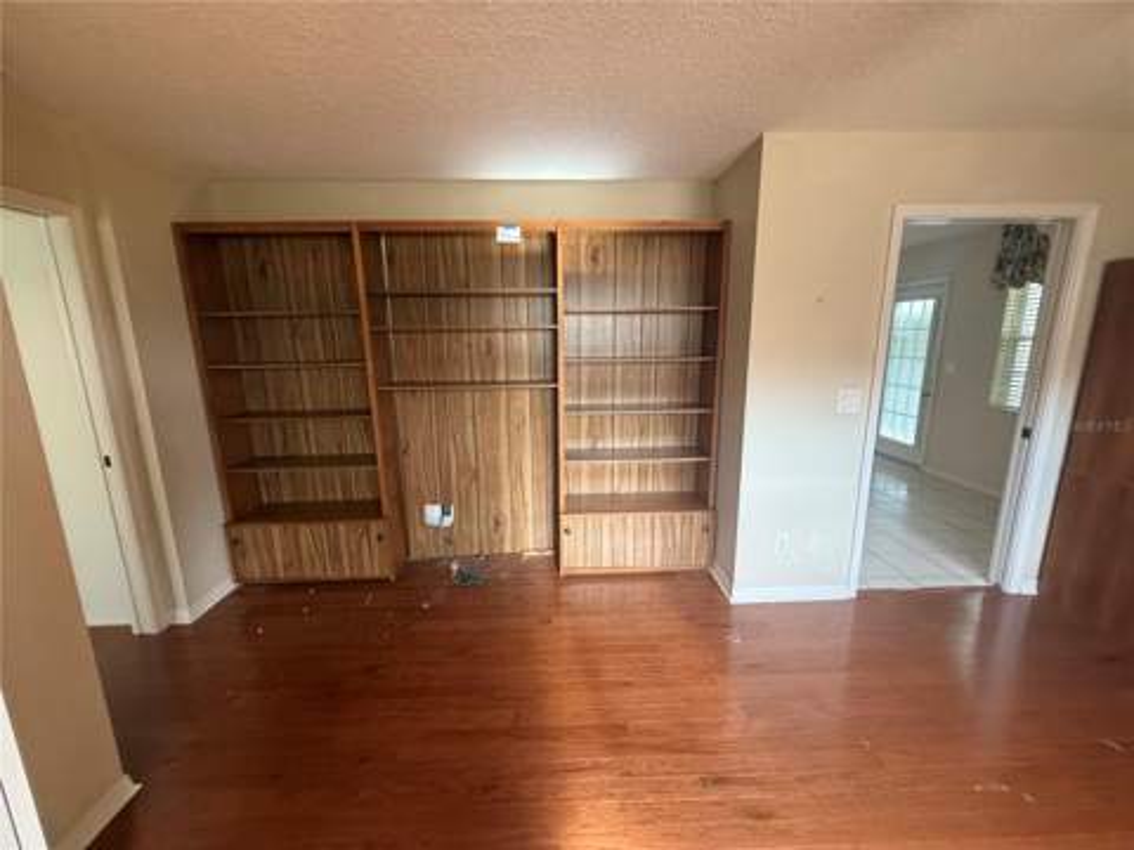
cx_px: 567
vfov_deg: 85.7
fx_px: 459
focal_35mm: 14
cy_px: 425
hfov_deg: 102.1
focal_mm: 2.22
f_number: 2.2
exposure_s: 1/60
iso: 250
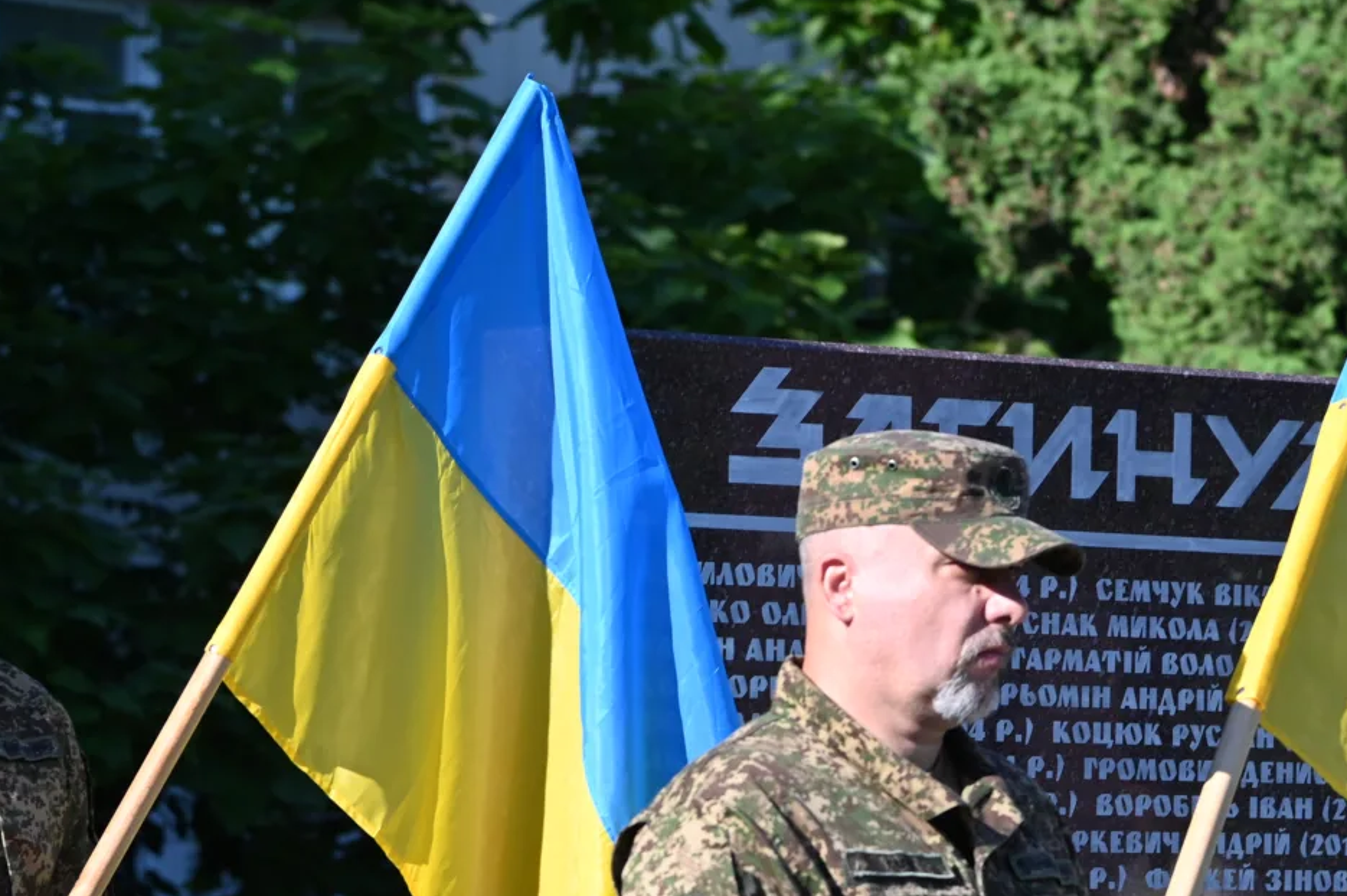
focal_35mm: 219
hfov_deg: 9.4
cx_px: 743
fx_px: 8188
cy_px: 901
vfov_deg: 6.2
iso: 200
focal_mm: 100
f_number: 5.6
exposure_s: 1/500
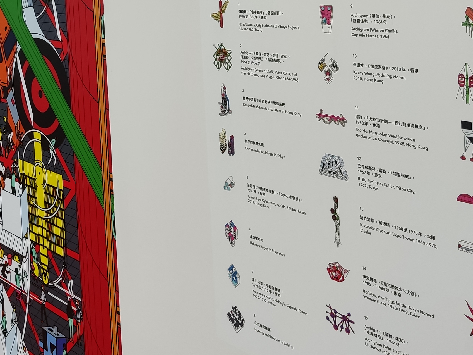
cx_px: 87
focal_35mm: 59
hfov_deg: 31.7
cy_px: 1
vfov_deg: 23.8
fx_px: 806
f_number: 1.79
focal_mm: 4.71
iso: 137
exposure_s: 1/50
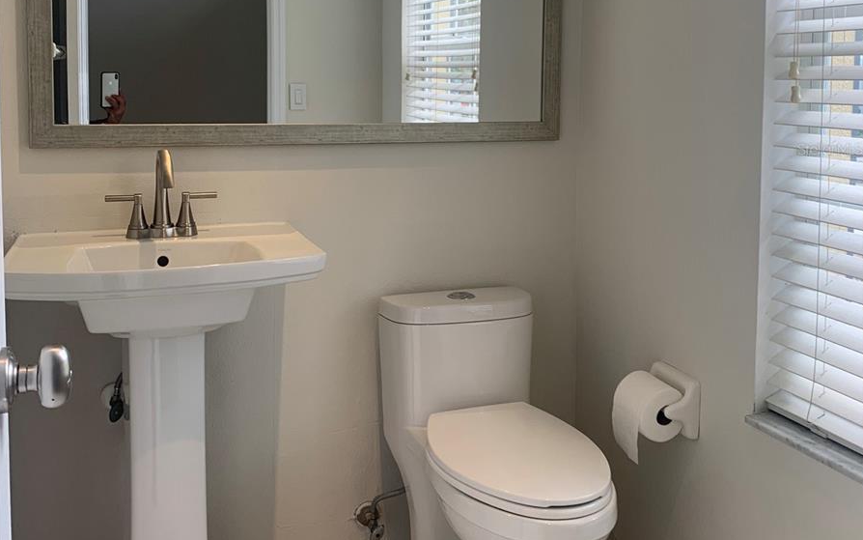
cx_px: 432
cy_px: 149
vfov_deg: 33.9
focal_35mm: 37
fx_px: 870
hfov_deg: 52.7
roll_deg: -0.3
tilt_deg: -3.6
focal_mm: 4.25
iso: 50
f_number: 1.8
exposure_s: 1/121
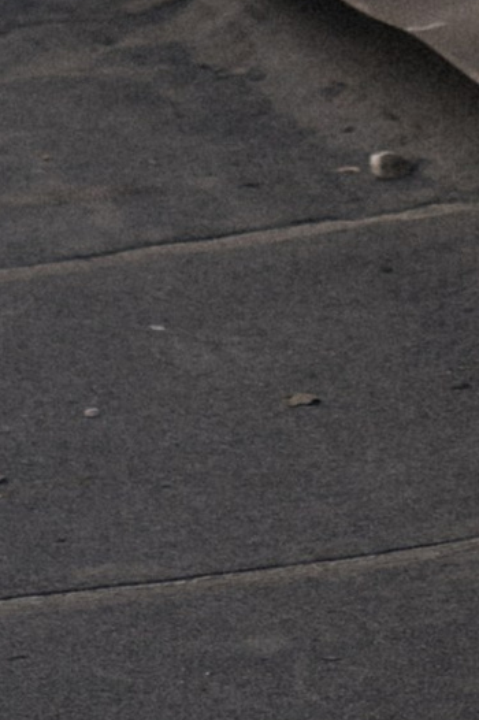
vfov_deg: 4.4
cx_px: 673
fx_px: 9052
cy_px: -1294
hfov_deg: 3.0
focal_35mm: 453
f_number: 2.8
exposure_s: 1/160
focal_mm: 62
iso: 100
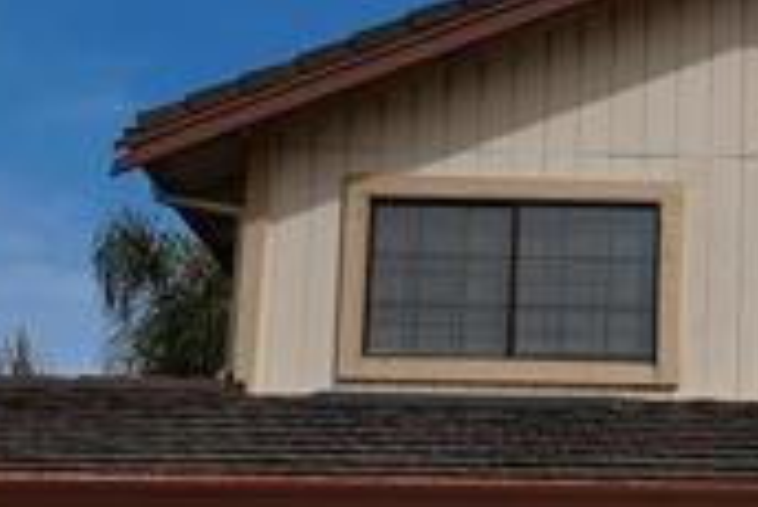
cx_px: 714
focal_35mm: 95
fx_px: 2002
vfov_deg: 14.3
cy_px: 445
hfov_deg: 20.9
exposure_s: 1/1000
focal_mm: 11
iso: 80
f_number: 5
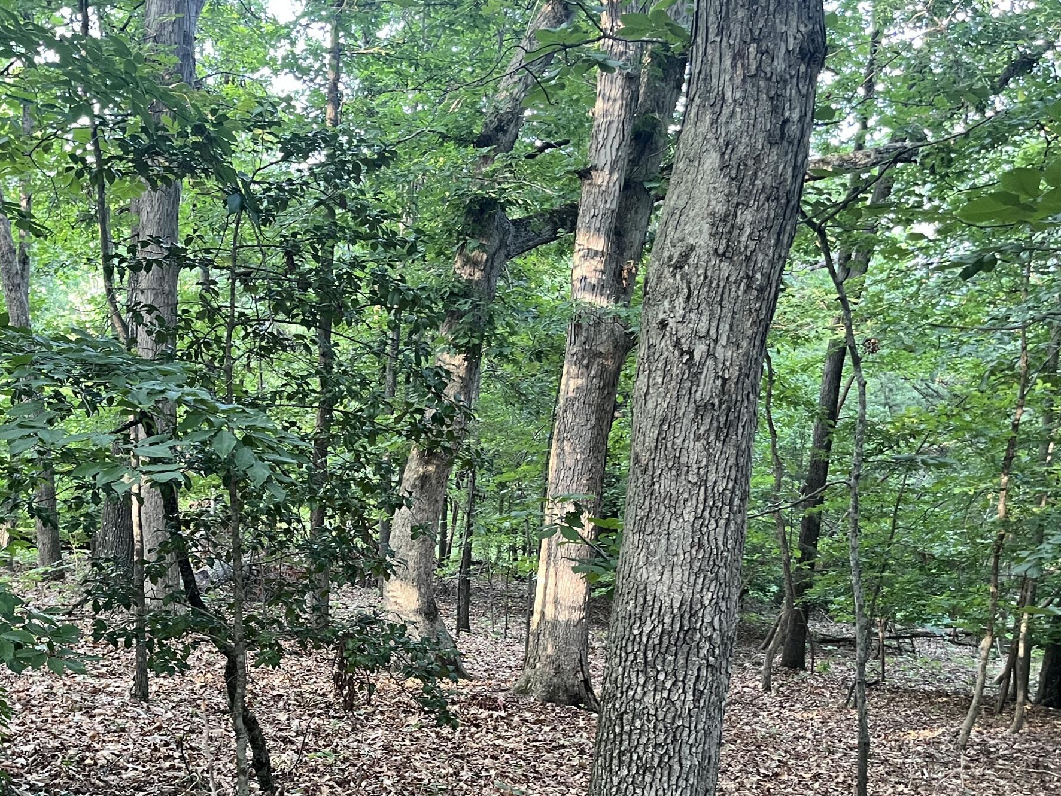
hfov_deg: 42.4
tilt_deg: -13.9
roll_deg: +1.7
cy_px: 660
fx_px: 1349
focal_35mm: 44
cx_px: 360
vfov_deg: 31.8
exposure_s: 1/60
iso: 200
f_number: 1.6
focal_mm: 5.1
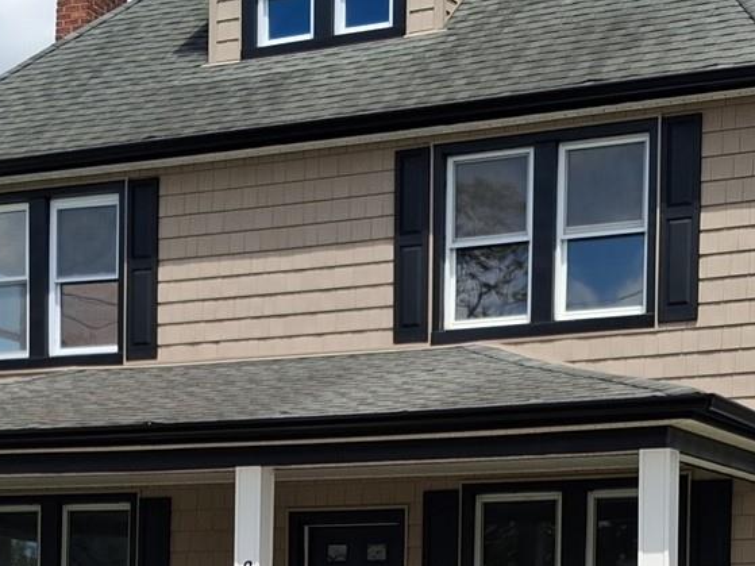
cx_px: 303
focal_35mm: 99
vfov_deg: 14.4
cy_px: 689
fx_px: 2159
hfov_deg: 19.8
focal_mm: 4
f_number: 1.8
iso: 25
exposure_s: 1/754
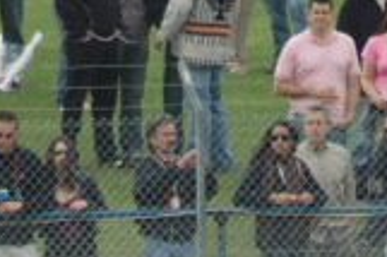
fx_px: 19244
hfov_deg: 1.2
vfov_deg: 0.8
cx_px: 240
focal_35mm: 1792
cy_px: 467
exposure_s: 1/2000
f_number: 5.6
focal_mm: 300
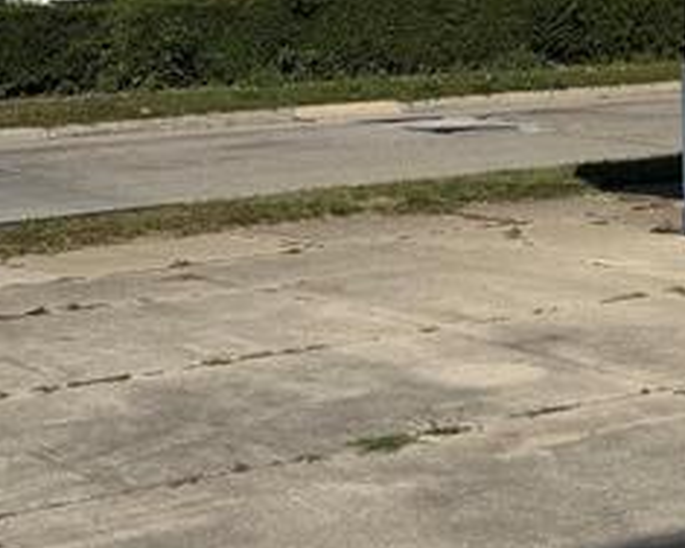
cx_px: 580
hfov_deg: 18.6
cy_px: -143
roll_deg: +0.8
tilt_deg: +2.7
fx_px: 2068
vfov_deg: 14.5
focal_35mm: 102
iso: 80
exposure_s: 1/9091
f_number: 1.78
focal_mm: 6.76
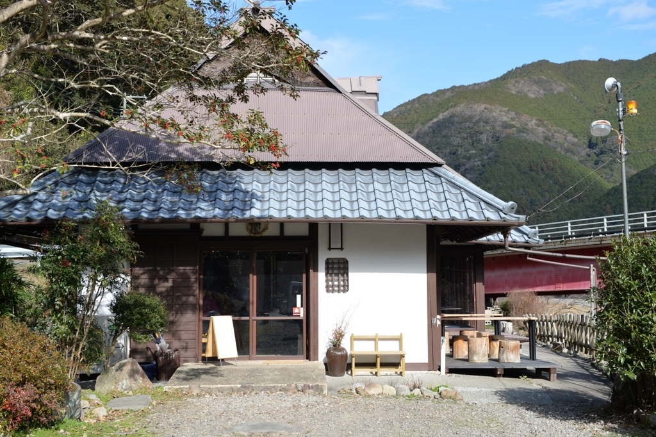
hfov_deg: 39.6
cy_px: 218
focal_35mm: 50
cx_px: 328
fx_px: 911
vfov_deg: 27.0
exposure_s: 1/500
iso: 200
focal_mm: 50
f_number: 5.6
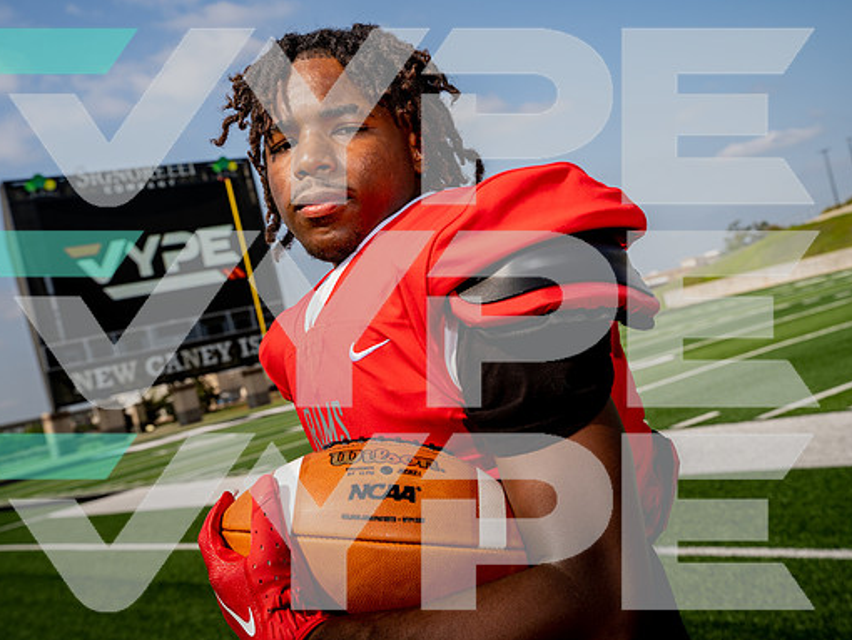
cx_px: 394
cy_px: 320
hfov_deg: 40.4
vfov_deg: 30.9
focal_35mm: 47
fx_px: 1157
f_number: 7.1
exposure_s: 1/250
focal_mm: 43
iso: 100
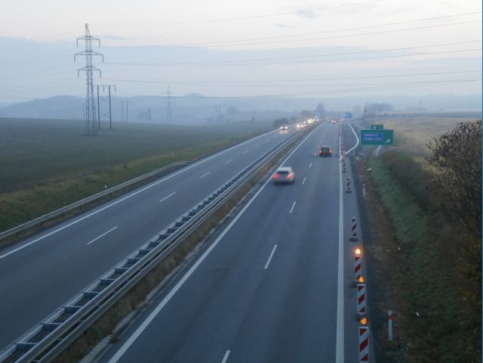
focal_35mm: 57
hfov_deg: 33.8
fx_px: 795
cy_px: 182
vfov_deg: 25.7
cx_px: 242
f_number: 4.5
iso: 200
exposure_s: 1/10
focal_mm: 10.11
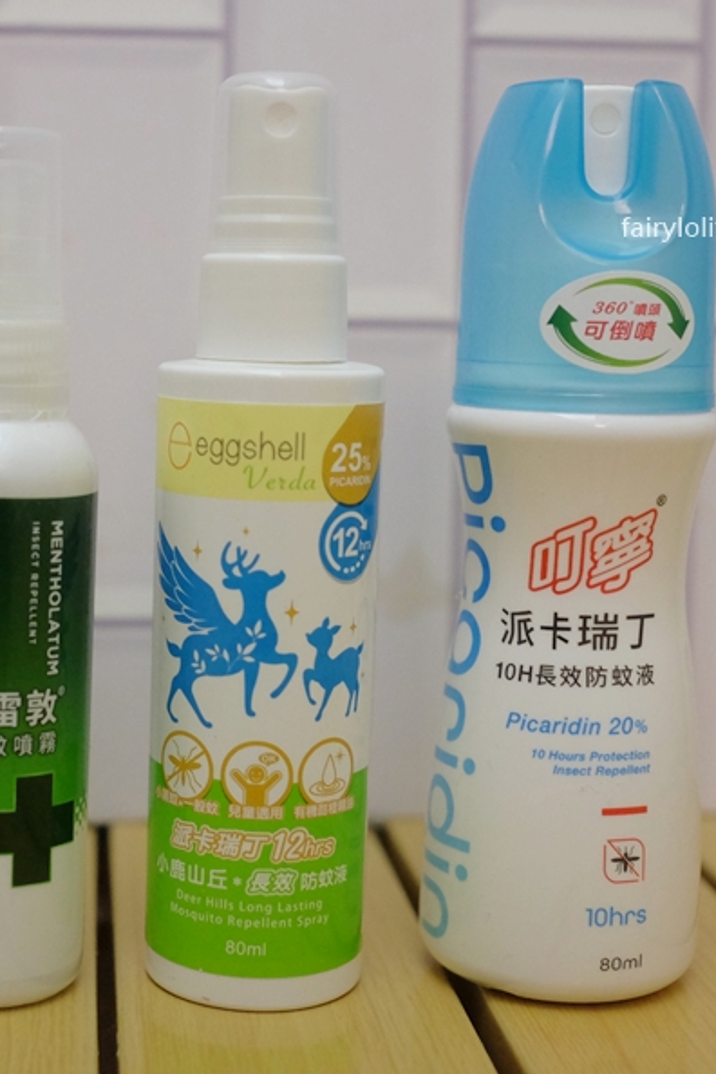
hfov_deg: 25.1
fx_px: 1581
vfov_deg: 37.5
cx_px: 146
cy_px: 533
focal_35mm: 53
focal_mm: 23
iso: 2000
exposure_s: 1/60
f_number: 2.8
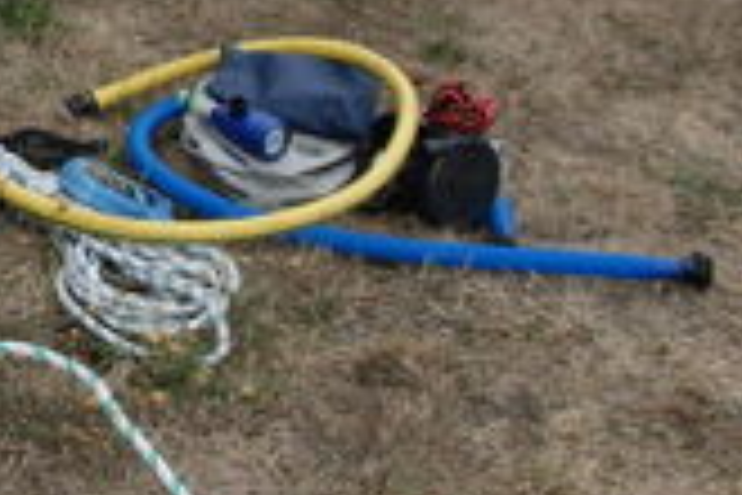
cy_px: -124
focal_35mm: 122
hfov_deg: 15.6
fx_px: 2514
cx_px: -333
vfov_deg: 11.0
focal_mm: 28
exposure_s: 1/80
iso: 100
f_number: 8
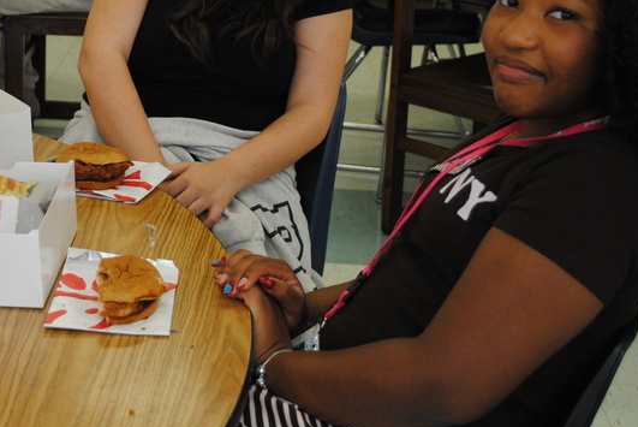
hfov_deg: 24.8
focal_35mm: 81
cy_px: 64
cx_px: 163
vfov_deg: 16.7
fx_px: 1437
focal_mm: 28
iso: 400
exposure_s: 1/25
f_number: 4.5
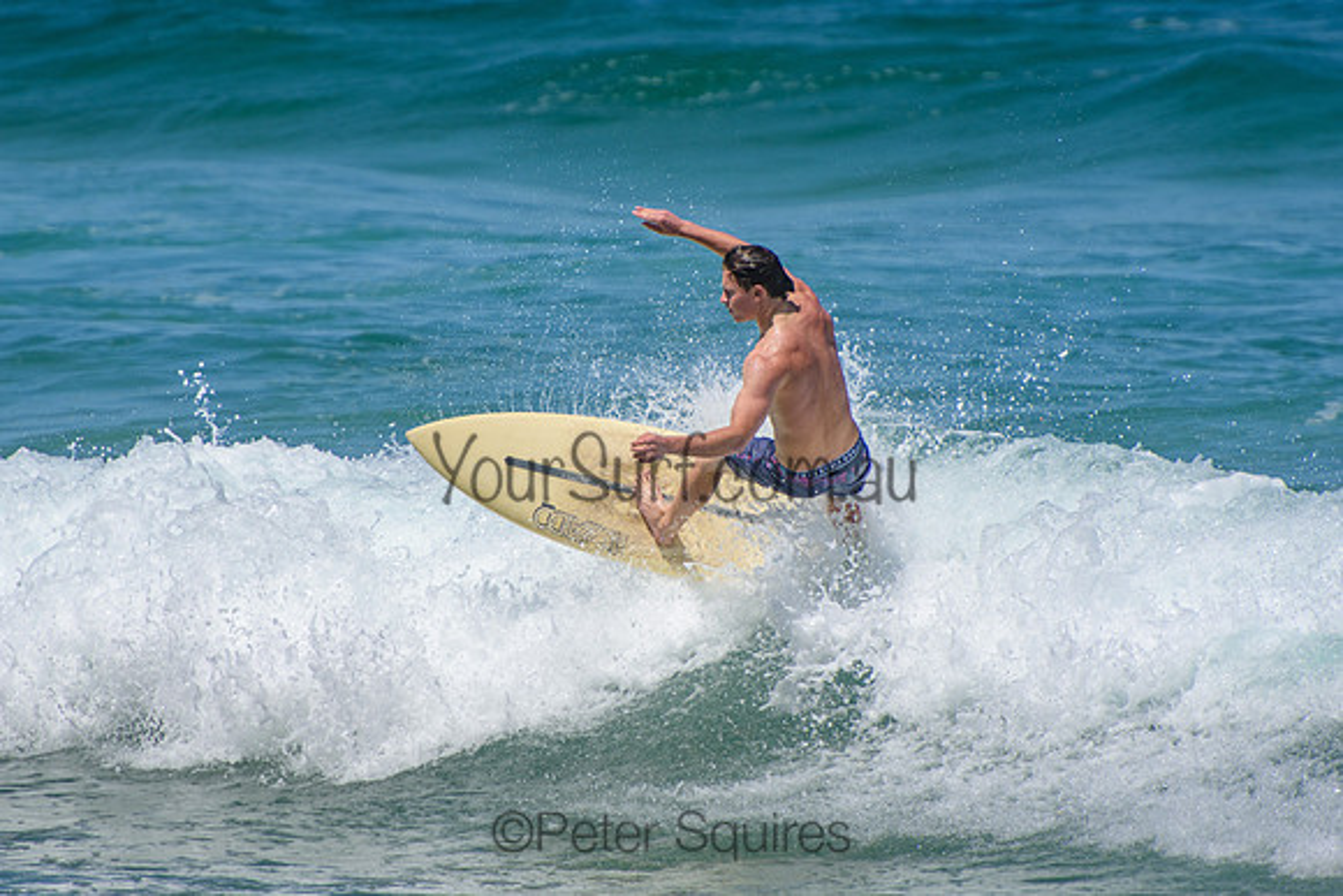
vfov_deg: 2.3
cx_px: 672
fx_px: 22388
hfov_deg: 3.4
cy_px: 448
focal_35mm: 600
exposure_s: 1/2000
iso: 200
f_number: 5.6
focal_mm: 400
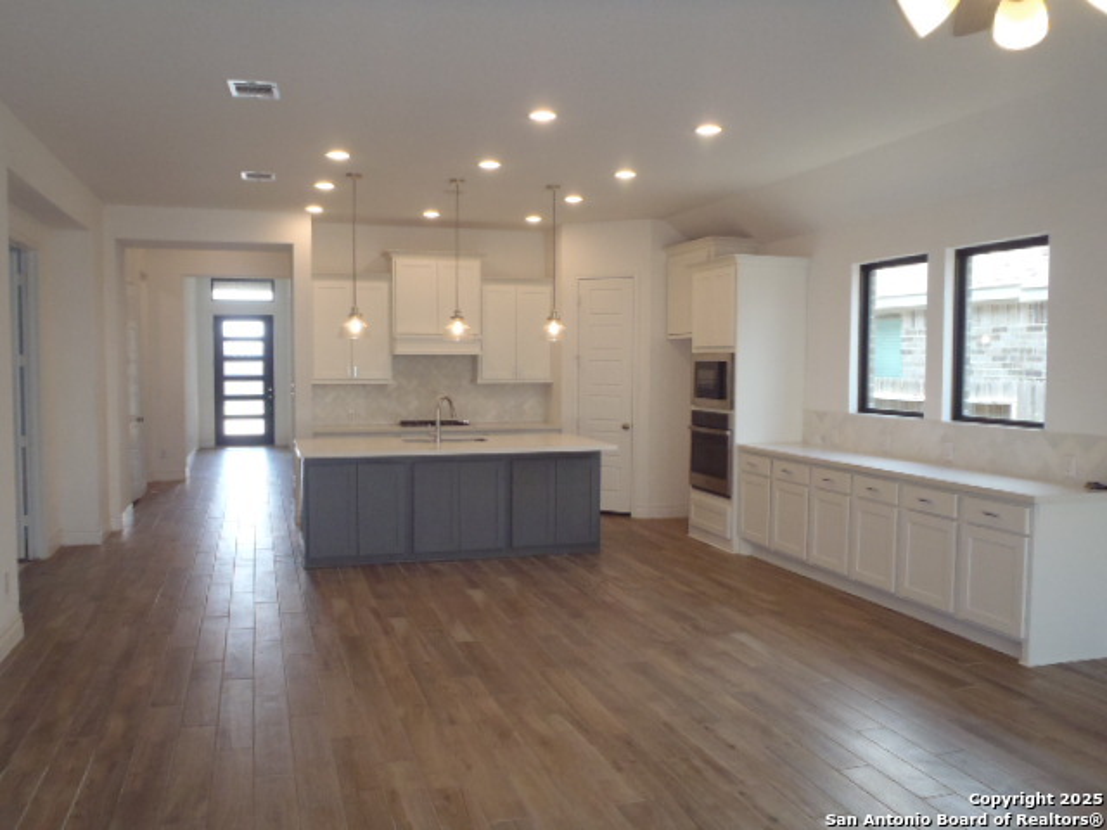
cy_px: 415
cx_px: 554
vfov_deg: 49.7
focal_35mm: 28
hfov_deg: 63.4
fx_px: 895
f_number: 3.9
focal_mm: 5
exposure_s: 1/80
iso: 250
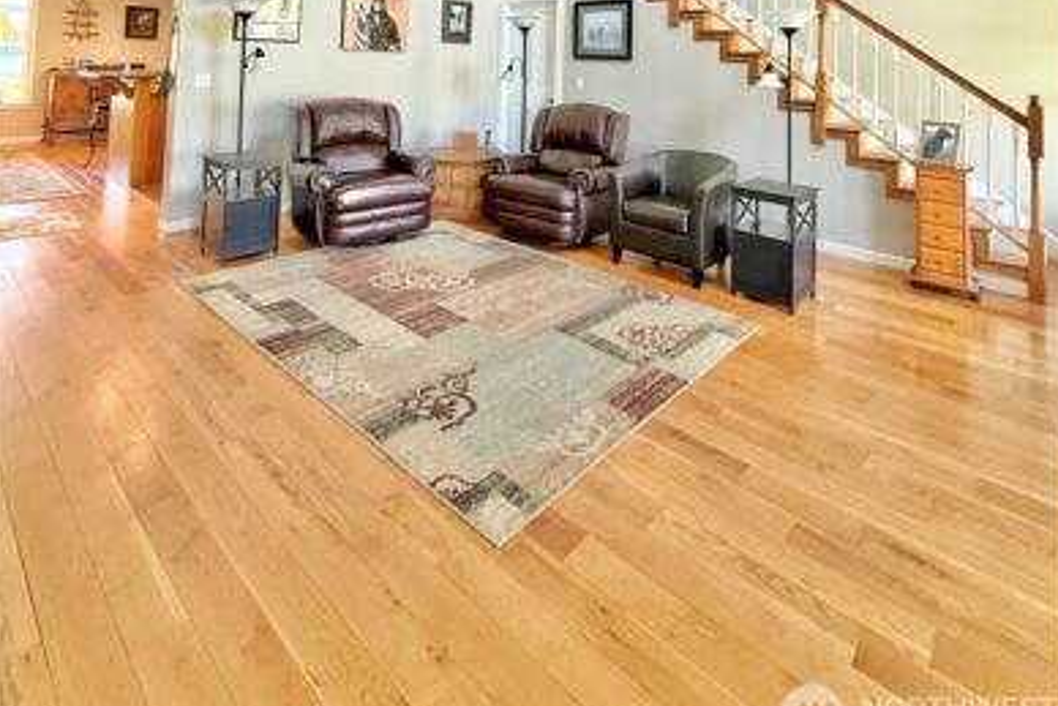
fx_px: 588
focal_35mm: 20
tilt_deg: +2.7
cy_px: 37
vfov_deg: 52.3
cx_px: 543
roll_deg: -1.9
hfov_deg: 83.9
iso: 250
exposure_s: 1/60
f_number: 2.2
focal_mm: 2.22
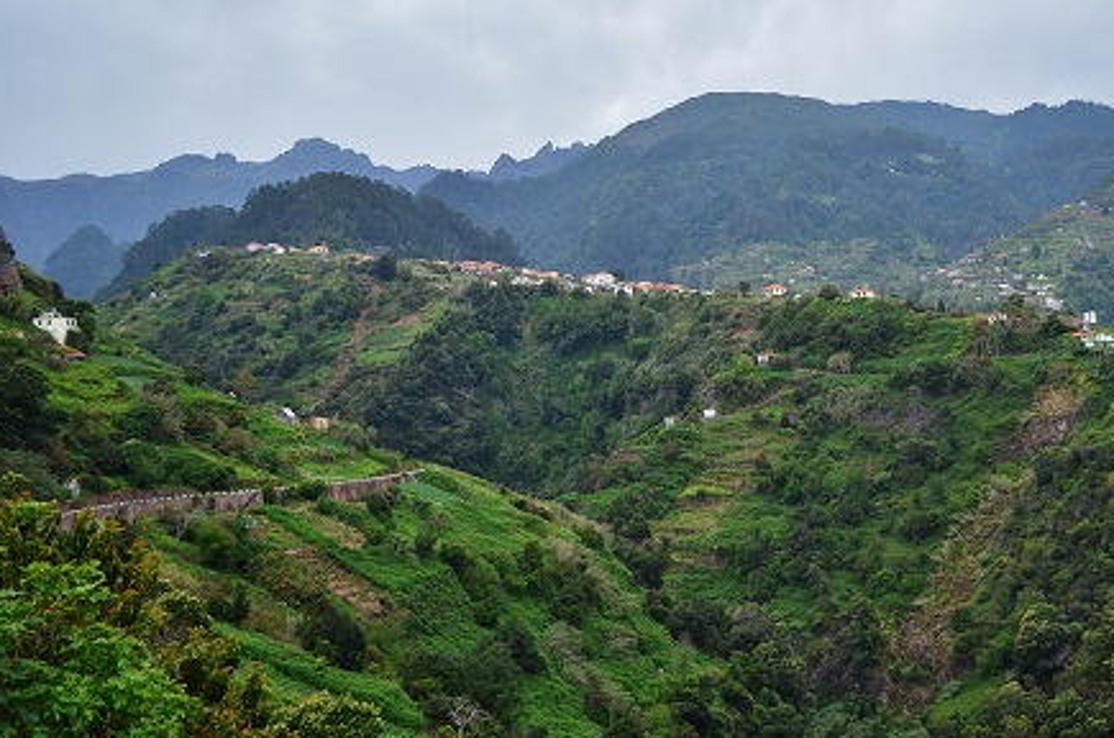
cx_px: 743
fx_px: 1513
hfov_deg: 39.9
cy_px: 269
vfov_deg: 27.3
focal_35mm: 49
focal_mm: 24
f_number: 4
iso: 500
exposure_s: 1/2000
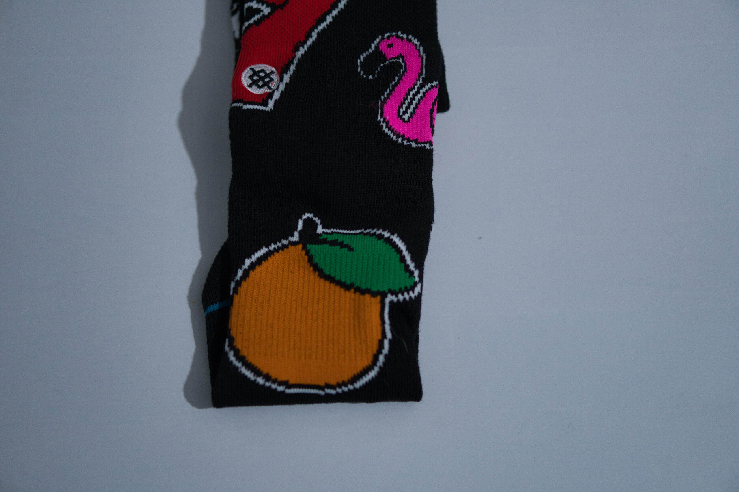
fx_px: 1538
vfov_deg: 18.2
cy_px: 246
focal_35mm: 75
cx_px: 370
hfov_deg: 27.0
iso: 800
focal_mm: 50
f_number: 1.8
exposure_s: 1/200
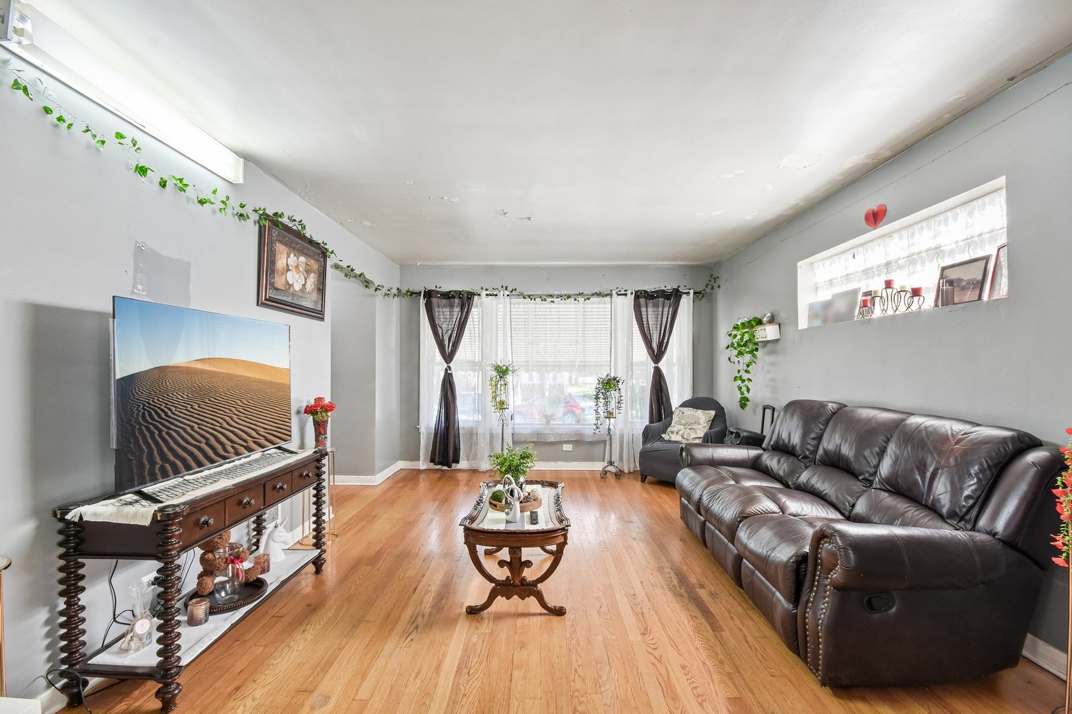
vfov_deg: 77.3
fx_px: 447
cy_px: 357
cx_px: 536
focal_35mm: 15
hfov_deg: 100.4
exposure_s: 1/8
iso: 500
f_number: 8
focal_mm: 10
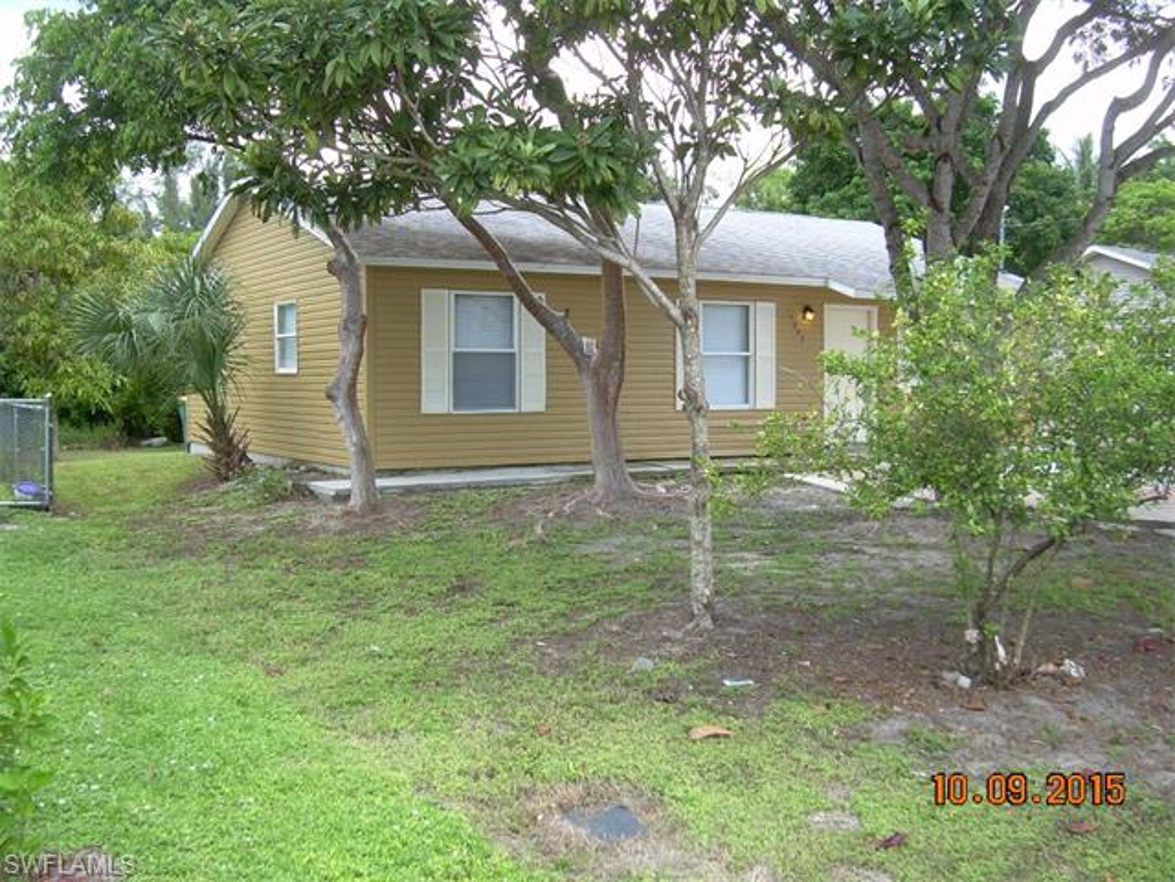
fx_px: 1290
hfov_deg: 49.0
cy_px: 441
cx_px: 588
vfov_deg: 37.7
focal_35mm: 38
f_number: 2.8
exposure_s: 1/210
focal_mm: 6.3
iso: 50
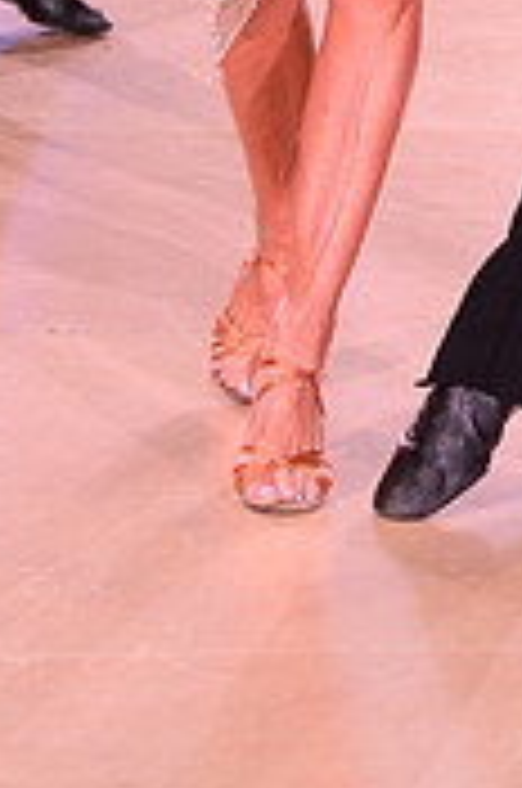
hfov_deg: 5.9
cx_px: 668
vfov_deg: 8.7
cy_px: -378
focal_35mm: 232
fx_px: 5066
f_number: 5.6
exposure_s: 1/250
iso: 2500
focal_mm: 70
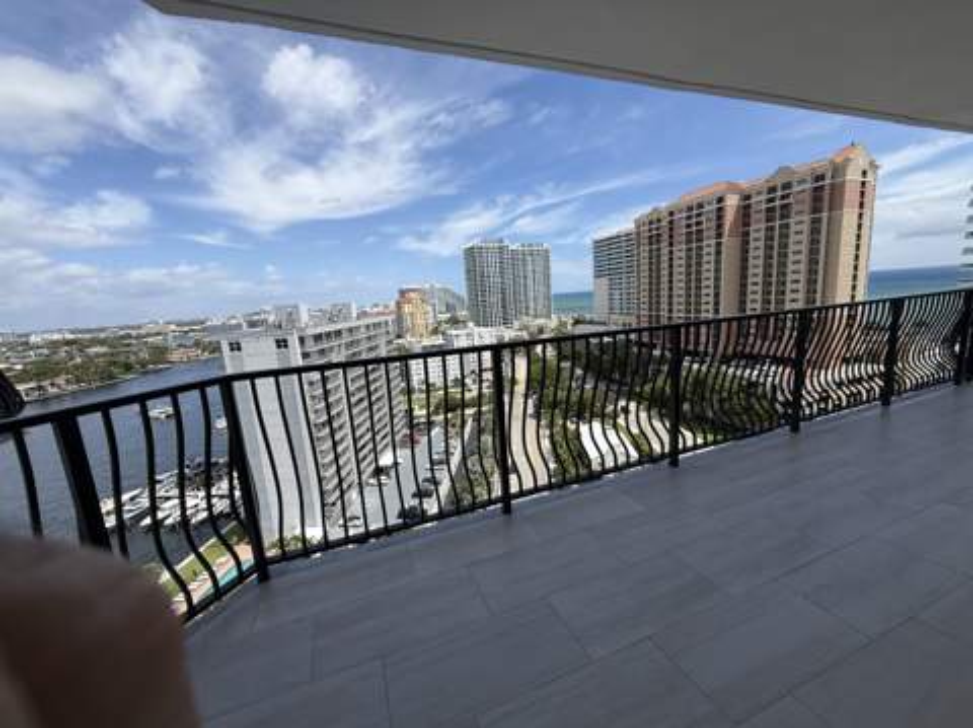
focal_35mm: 14
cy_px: 364
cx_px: 486
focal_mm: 2.22
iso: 50
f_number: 2.2
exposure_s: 1/2611
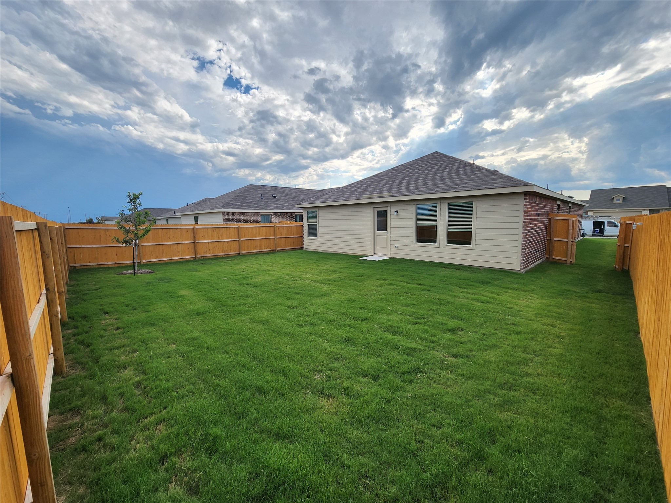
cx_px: 336
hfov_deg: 106.2
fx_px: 252
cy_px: 252
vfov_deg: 89.9
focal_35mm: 13
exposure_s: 1/1283
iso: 50
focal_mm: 2.2
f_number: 2.2
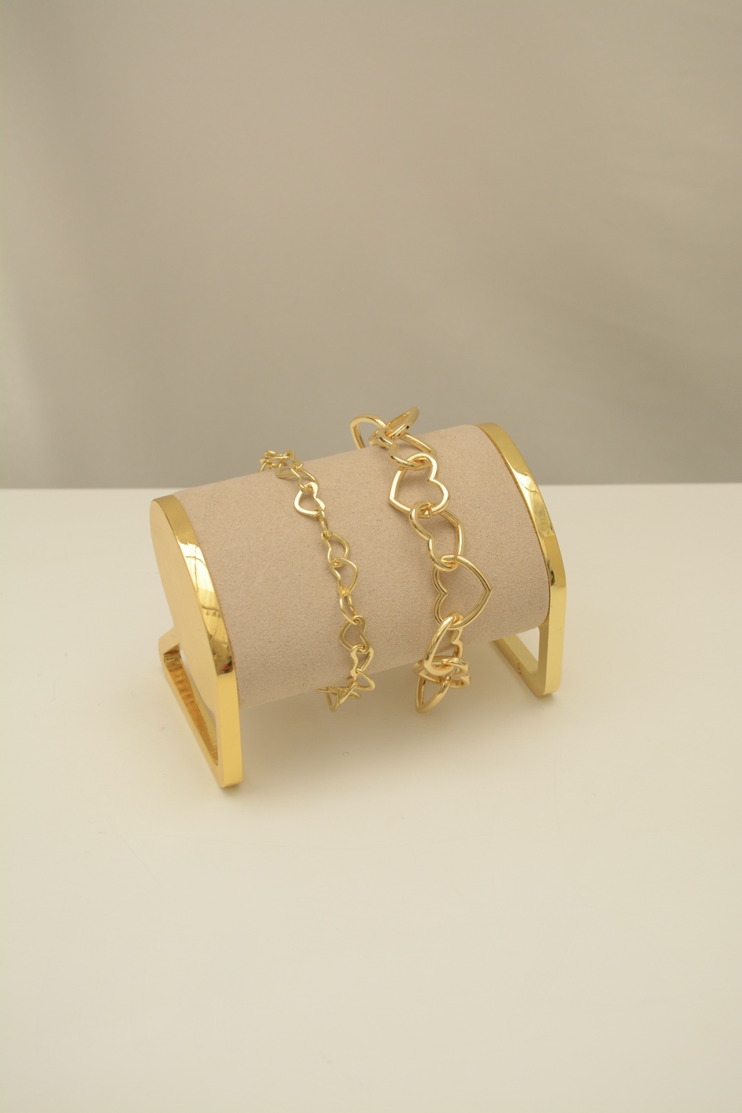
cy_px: 556
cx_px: 371
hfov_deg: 23.8
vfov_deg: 35.1
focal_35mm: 57
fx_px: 1762
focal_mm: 38
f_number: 8
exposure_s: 1/250
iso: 500
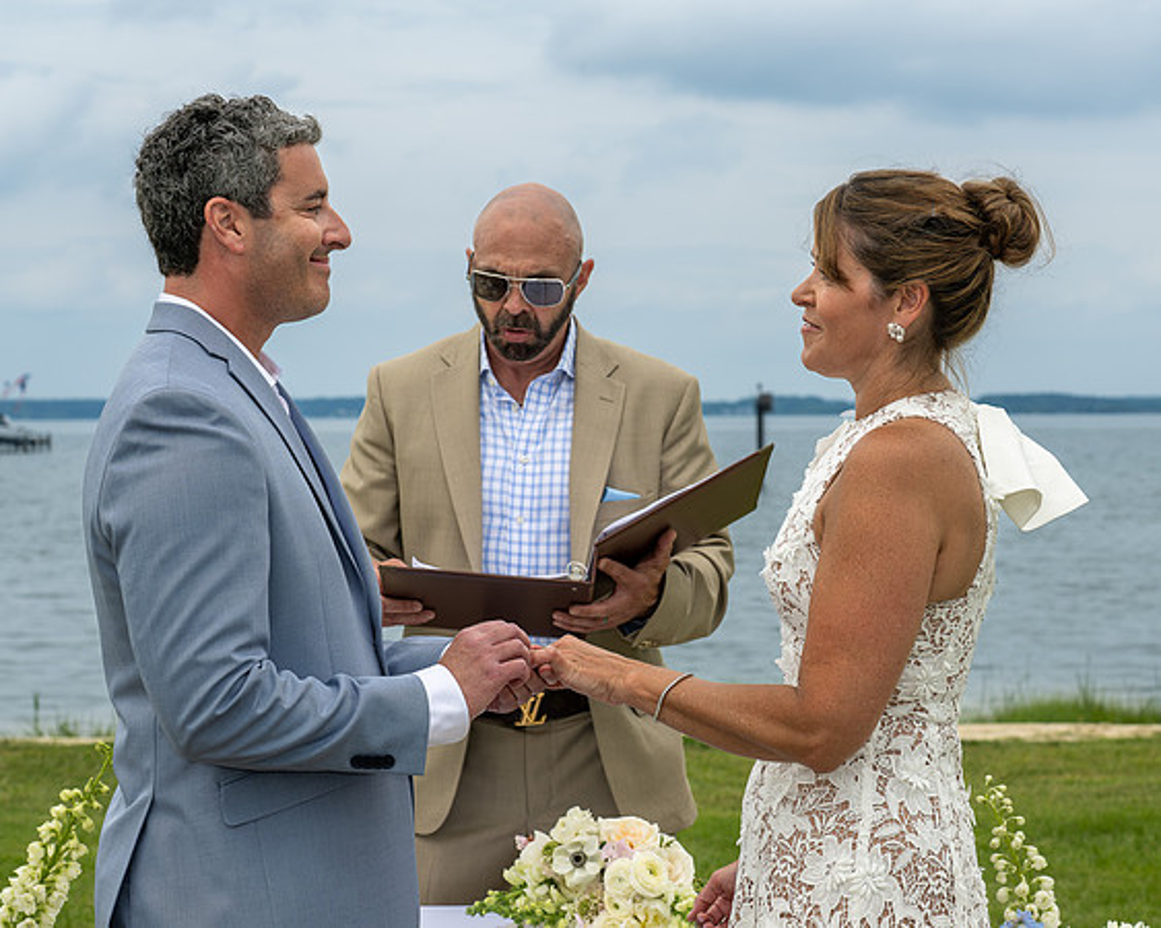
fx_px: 3172
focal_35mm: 92
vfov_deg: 16.6
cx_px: 689
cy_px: 472
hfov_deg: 20.7
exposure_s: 1/250
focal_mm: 75
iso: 100
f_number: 8
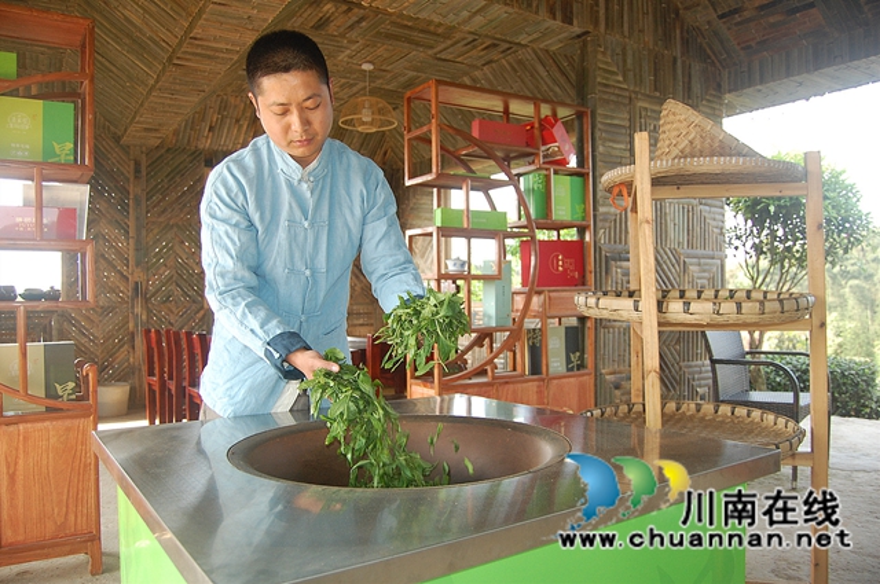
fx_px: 659
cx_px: 440
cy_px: 292
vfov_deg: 47.8
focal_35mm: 27
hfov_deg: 67.4
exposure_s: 1/200
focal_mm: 18
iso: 400
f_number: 3.5
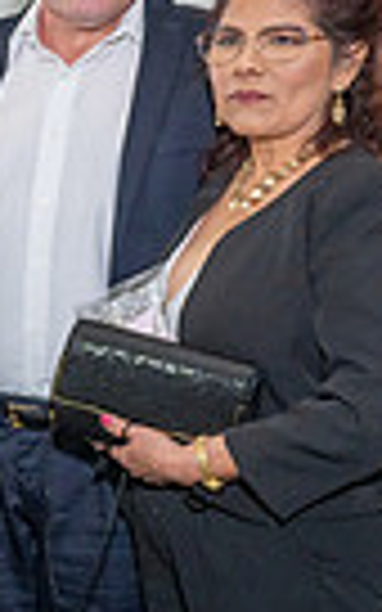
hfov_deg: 10.5
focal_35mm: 104
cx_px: -589
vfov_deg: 19.9
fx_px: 1732
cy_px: 421
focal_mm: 24
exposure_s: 1/125
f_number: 4.5
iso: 500
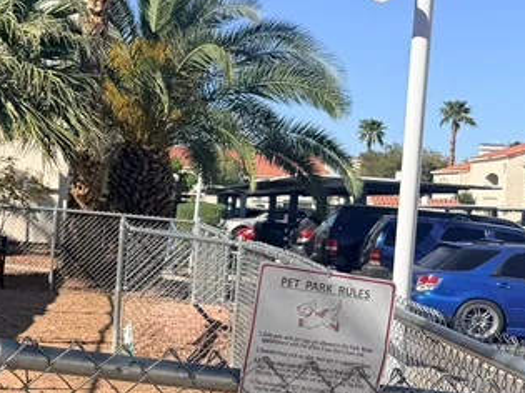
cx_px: -183
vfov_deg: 18.9
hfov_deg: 22.1
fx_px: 1183
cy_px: 223
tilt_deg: +1.1
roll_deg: -3.1
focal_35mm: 78
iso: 80
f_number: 1.78
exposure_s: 1/4167
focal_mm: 6.76
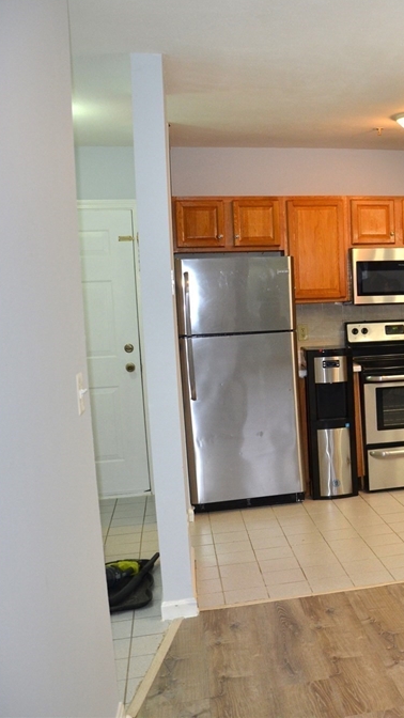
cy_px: 357
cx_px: 497
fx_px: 819
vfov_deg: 47.4
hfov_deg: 24.8
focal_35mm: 43
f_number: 3.5
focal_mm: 18
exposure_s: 1/60
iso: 640
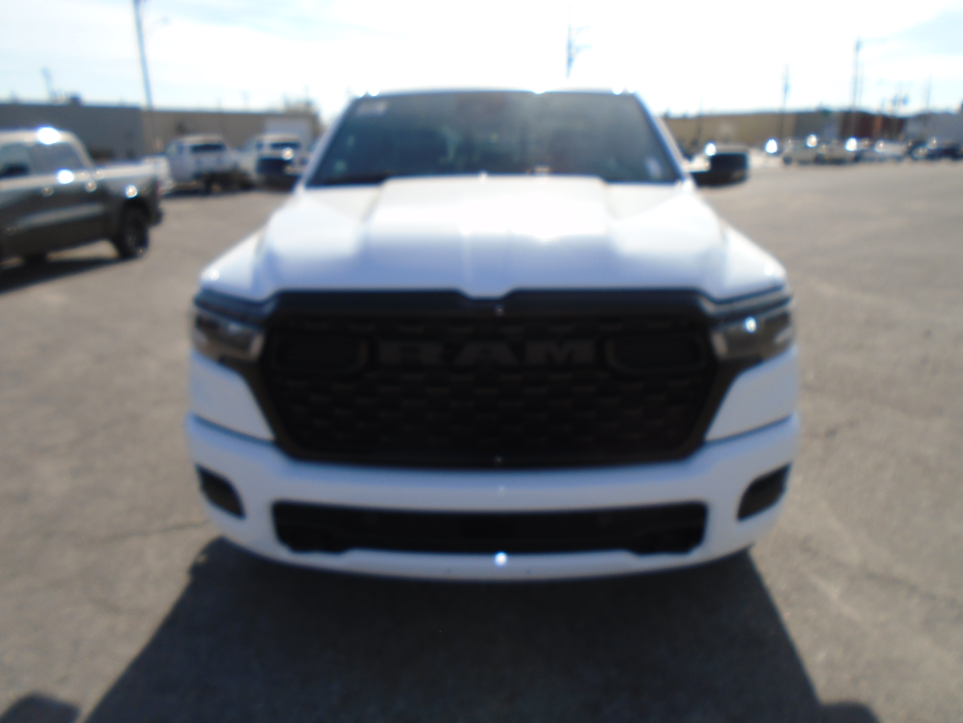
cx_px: 482
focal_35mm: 26
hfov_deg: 67.3
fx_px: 723
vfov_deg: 53.1
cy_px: 362
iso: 100
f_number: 3.2
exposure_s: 1/1000
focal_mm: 4.6
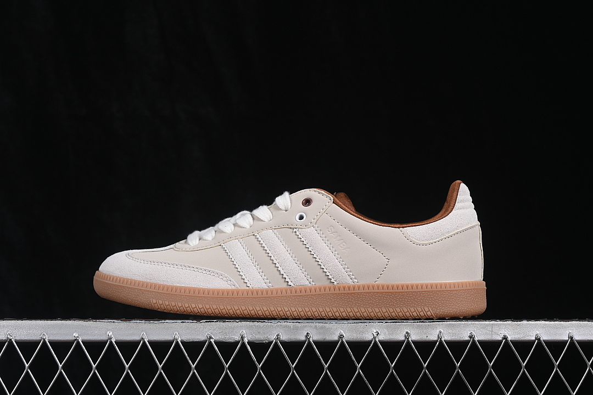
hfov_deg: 27.0
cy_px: 198
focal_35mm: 75
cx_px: 296
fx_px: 1235
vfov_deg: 18.2
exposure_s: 1/80
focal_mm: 50
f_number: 8
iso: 160
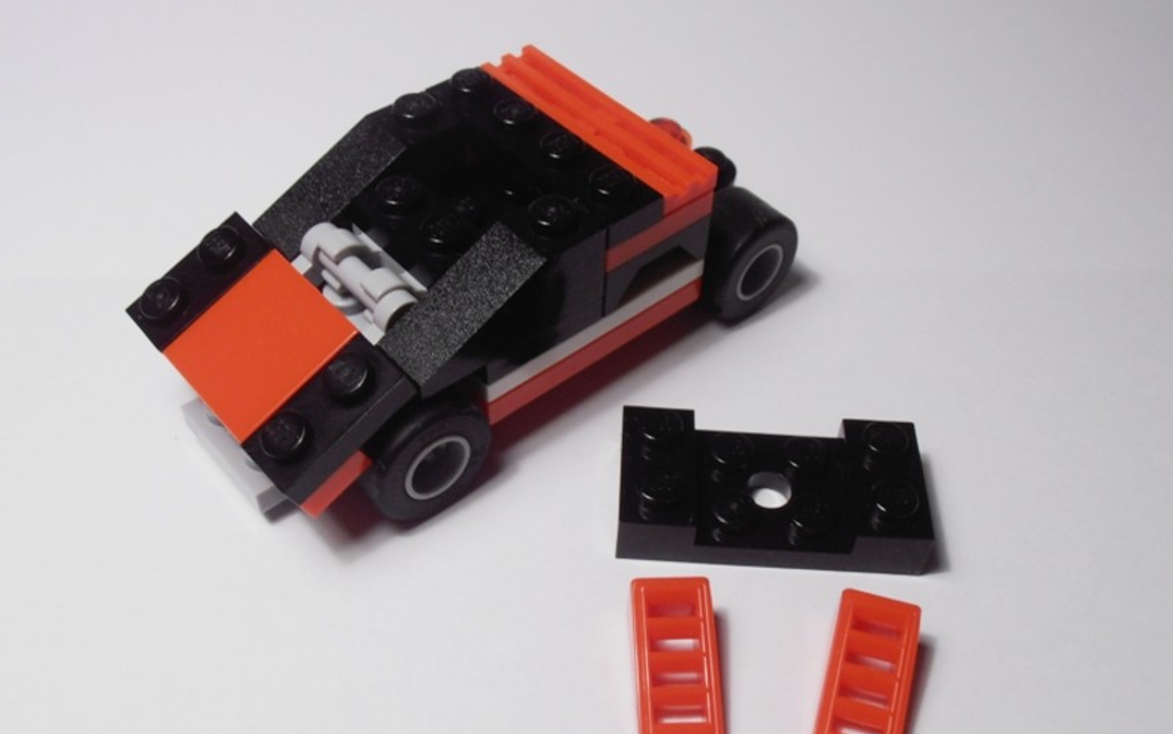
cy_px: 421
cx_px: 588
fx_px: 1279
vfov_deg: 32.0
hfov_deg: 49.3
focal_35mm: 40
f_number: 3.9
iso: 80
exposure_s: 1/60
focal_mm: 6.61
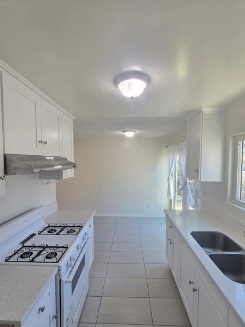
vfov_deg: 102.0
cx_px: 125
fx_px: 132
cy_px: 168
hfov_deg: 85.7
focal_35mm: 14
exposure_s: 1/120
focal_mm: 2.2
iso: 80
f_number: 2.2
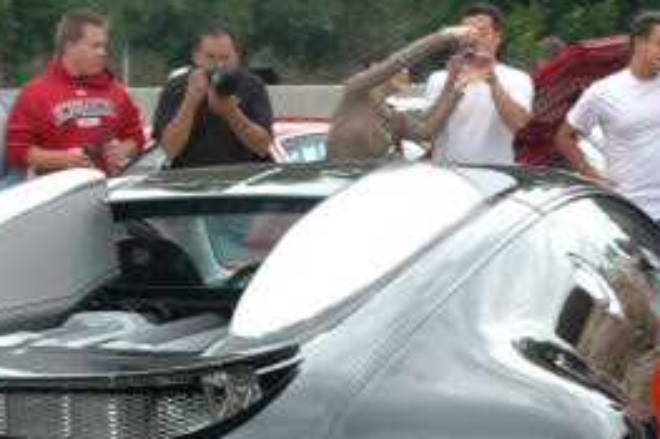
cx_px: 168
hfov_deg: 22.1
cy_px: 529
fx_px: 1671
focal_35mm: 91
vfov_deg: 14.5
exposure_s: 1/10
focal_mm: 25
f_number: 8
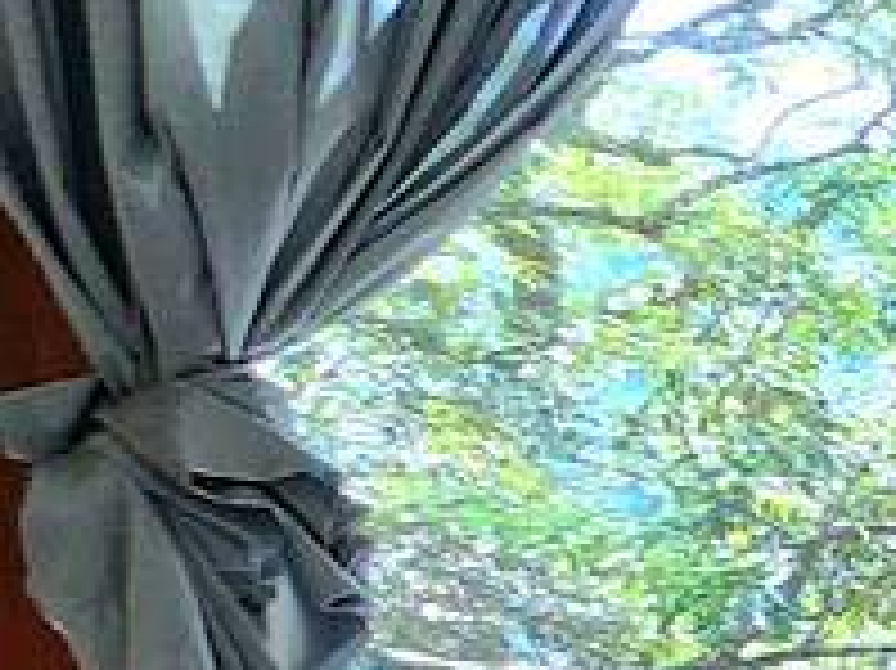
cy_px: 580
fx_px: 2432
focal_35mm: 94
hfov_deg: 9.2
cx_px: 3237
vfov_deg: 15.6
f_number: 2.2
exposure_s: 1/60.2
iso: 160
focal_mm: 2.2
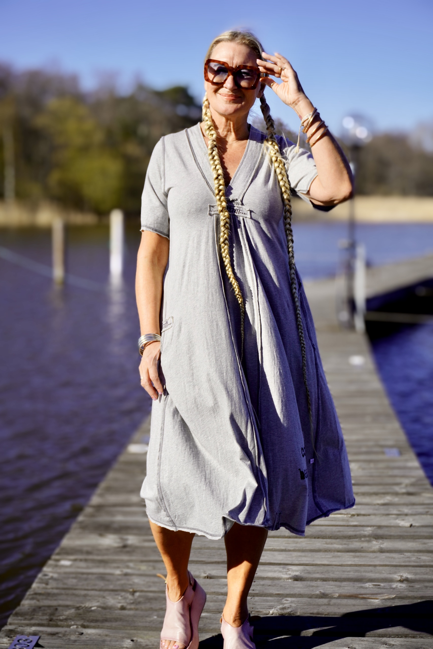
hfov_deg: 25.8
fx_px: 947
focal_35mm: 52
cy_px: 324
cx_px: 216
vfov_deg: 37.8
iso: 100
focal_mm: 35
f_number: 5.6
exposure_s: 1/640
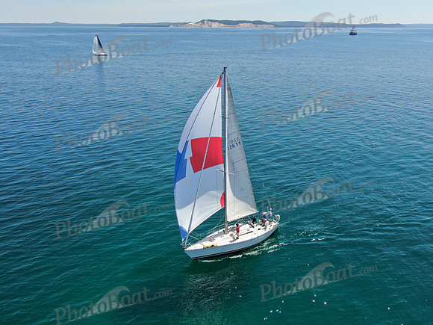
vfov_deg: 41.8
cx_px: 216
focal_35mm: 34
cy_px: 162
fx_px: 425
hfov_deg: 54.0
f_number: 3.2
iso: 100
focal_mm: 5.82
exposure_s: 1/1000
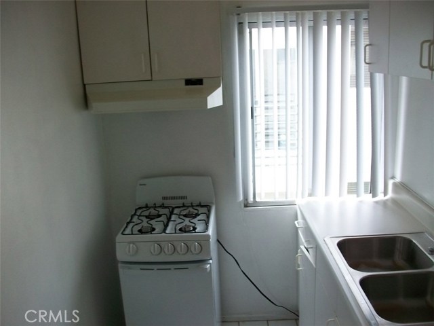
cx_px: 217
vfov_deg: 41.8
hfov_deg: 54.0
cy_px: 163
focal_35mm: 34
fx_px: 426
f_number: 2.8
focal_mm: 5.7
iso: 80
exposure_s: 1/80
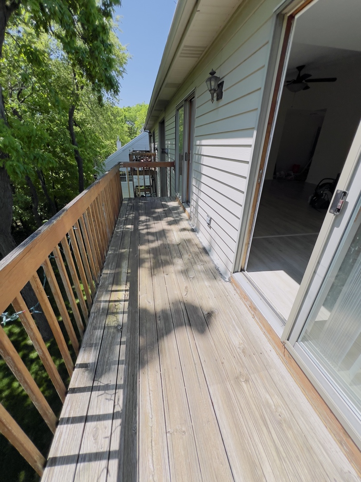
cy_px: 241
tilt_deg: -27.2
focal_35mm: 13
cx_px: 180
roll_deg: -0.8
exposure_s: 1/1376
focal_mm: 1.57
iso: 32
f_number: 1.8
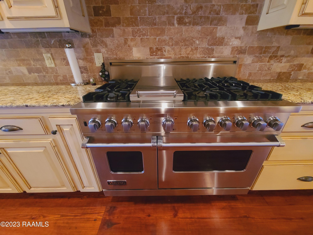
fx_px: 118
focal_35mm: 13
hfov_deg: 106.2
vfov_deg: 89.9
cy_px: 118
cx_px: 156
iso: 1000
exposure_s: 1/24
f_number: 2.2
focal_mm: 2.2
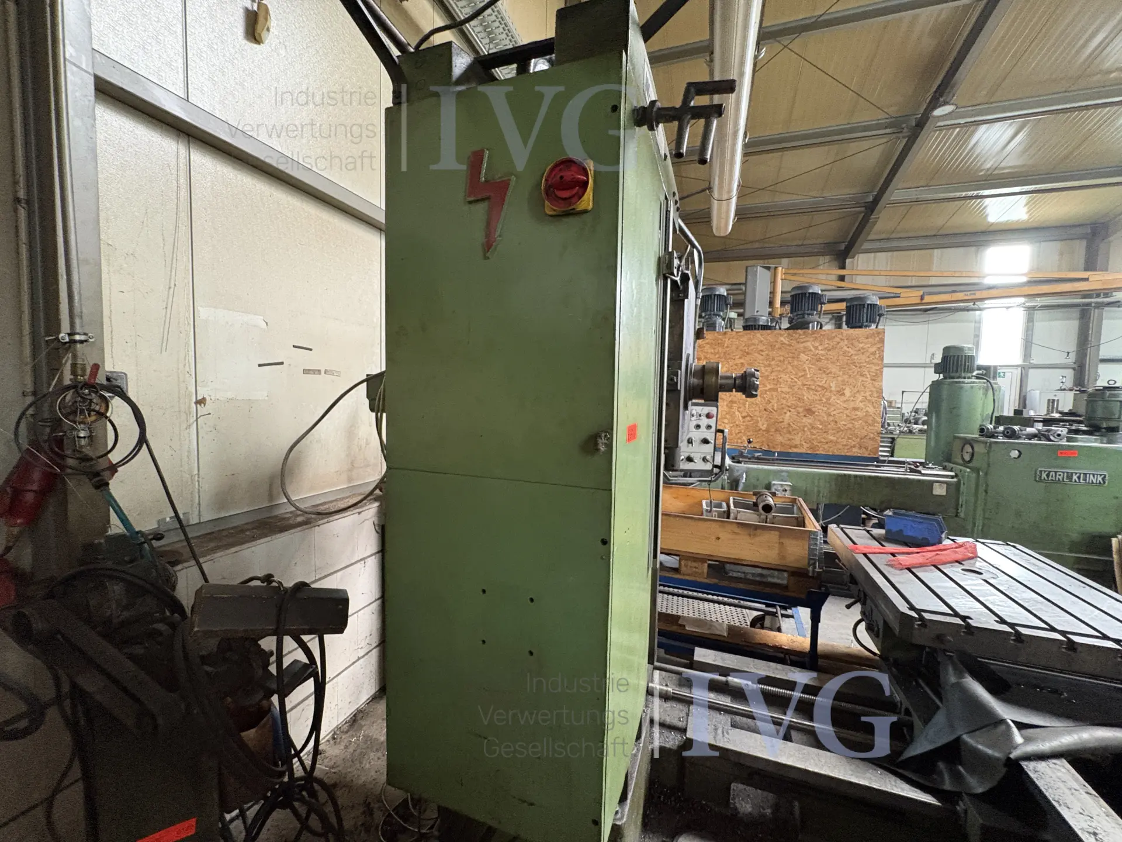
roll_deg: -2.3
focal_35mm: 14
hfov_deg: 102.1
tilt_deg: -2.8
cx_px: 561
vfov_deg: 85.7
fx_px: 454
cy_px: 421
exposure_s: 1/50
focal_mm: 2.22
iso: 640
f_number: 2.2
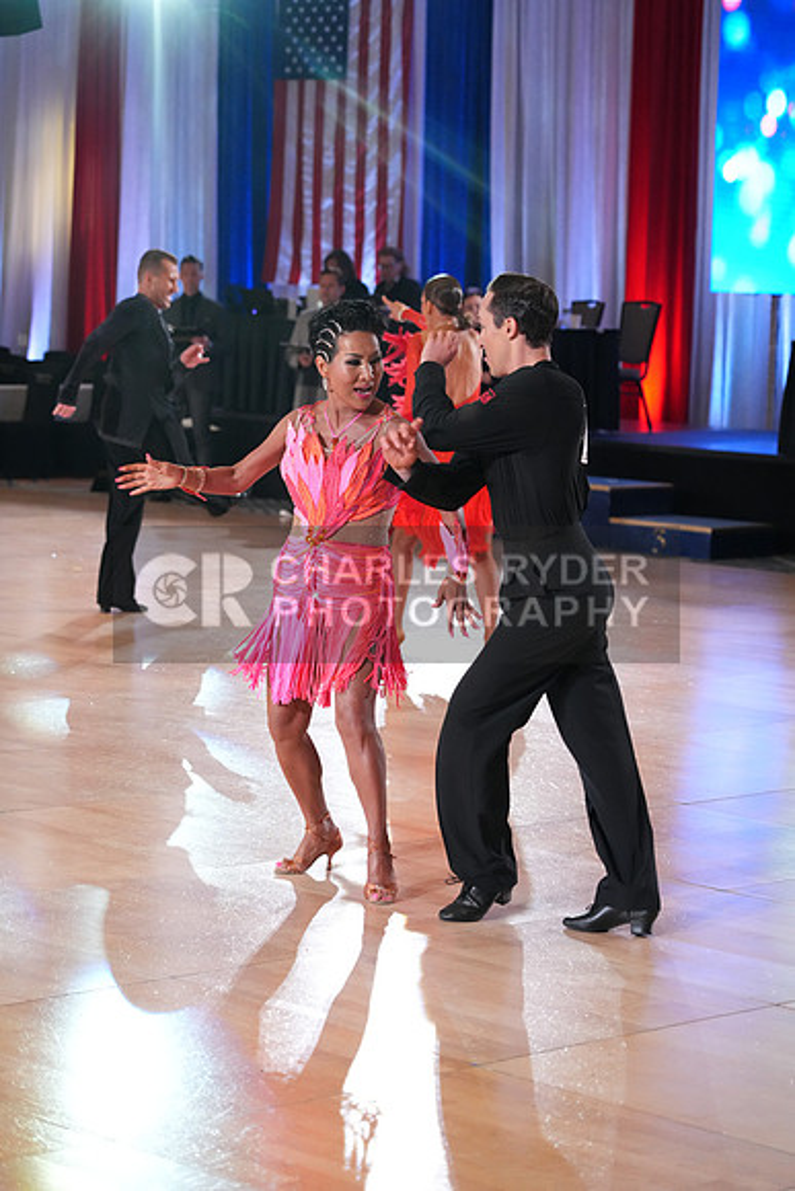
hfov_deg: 14.9
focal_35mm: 92
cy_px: 596
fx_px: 3045
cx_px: 398
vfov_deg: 22.1
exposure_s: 1/500
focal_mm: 92
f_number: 4
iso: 4000
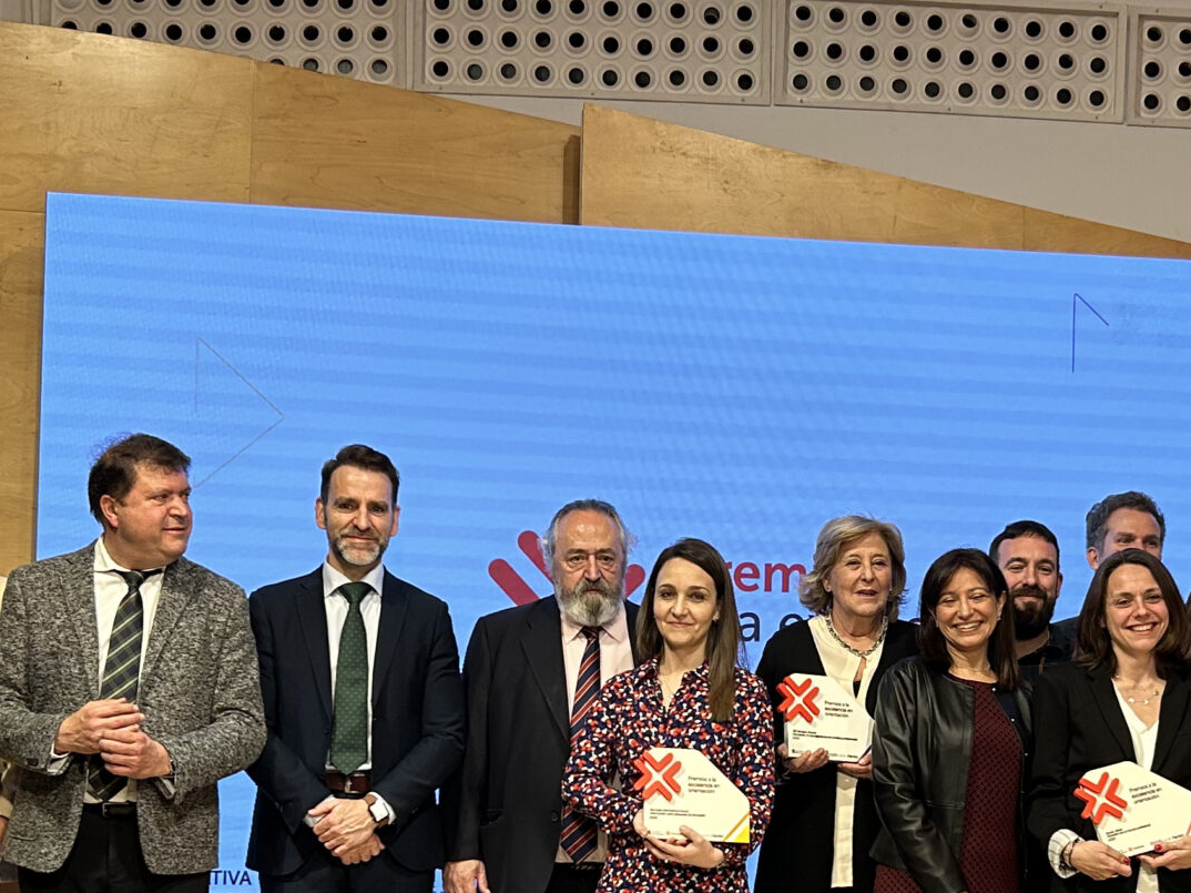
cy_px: 729
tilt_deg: +2.7
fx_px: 2133
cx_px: 711
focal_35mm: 62
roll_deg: -1.0
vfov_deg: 23.3
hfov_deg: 31.1
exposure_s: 1/120
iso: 100
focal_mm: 5.7
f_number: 1.5
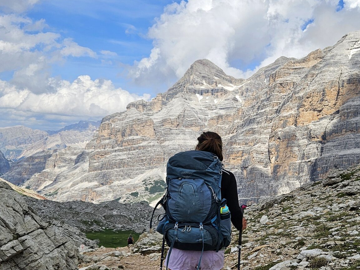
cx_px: 275
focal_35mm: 51
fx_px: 530
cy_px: 177
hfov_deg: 36.5
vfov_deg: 28.4
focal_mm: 5.4
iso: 25
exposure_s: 1/2579
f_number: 1.8
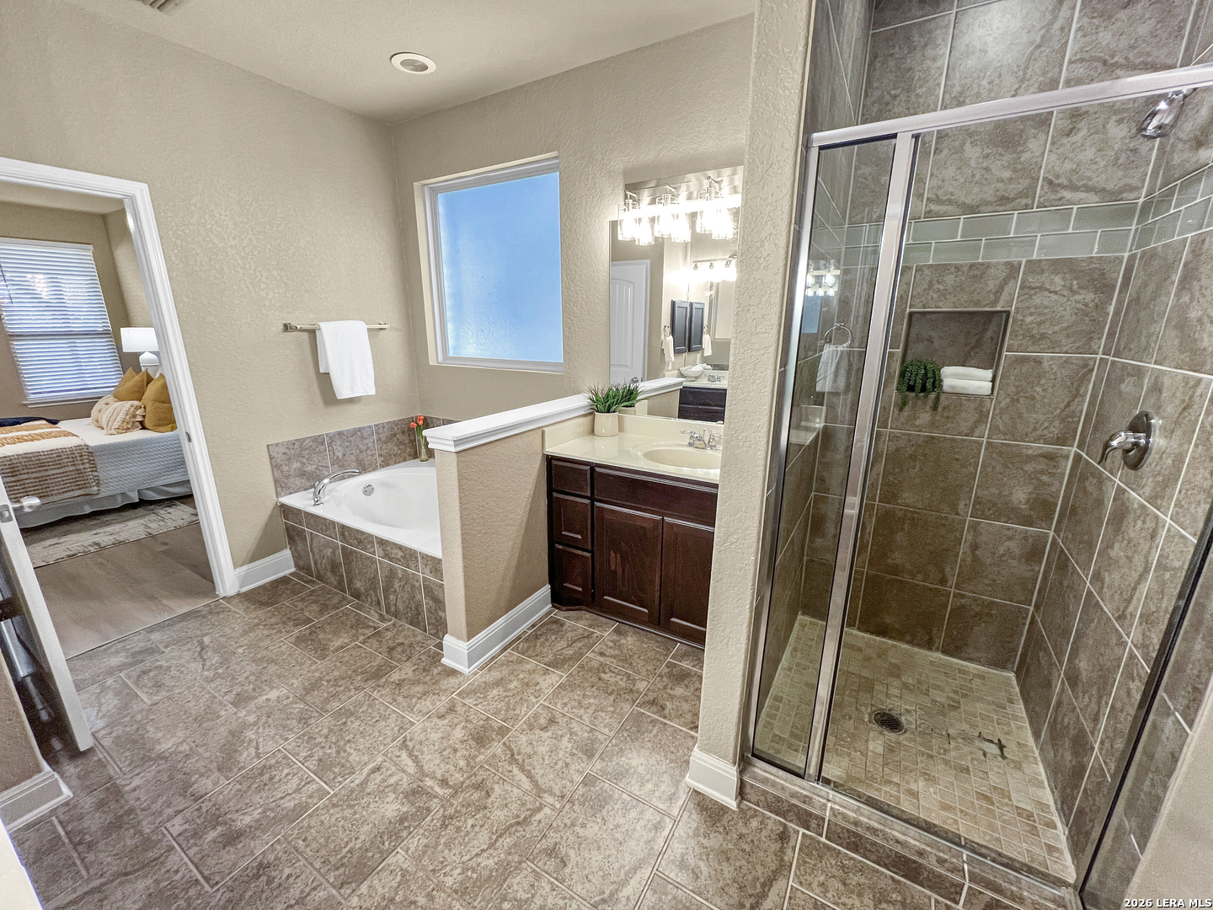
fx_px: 456
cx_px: 606
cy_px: 455
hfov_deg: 106.2
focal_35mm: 13
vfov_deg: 89.9
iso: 200
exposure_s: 1/60
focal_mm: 1.57
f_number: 1.8
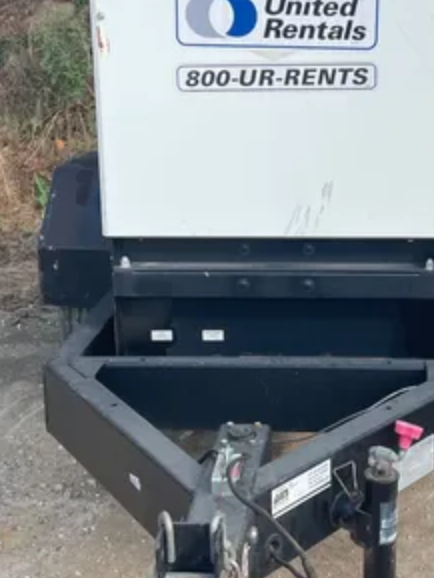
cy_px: 201
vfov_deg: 29.2
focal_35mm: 66
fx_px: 1102
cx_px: 314
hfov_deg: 22.1
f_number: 1.6
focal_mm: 4.2
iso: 50
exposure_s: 1/2212
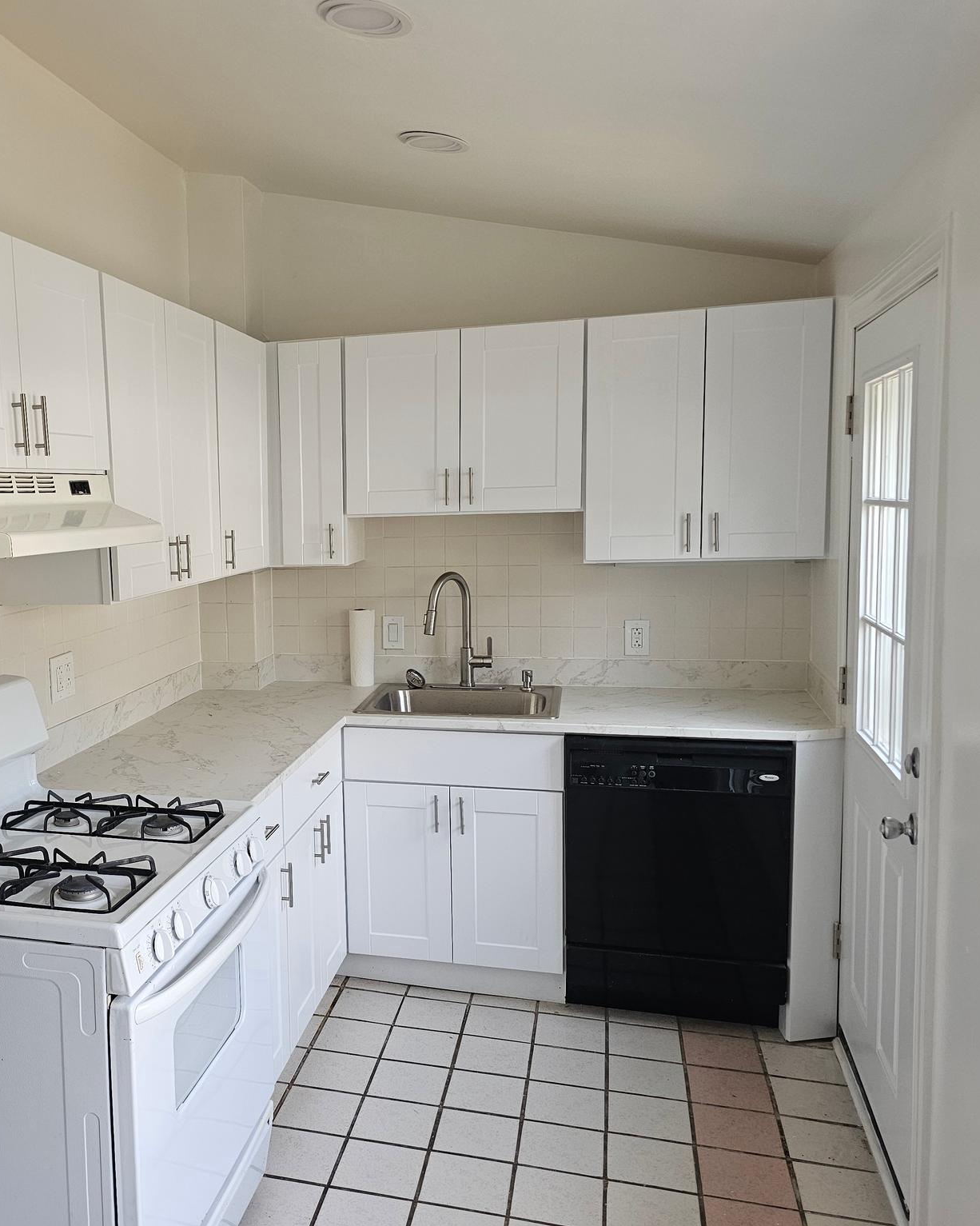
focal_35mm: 30
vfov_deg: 58.8
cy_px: 613
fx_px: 1088
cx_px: 261
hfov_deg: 46.9
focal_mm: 6.3
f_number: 1.7
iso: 160
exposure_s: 1/359
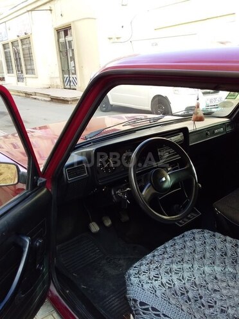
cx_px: 120
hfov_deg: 45.4
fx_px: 285
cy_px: 160
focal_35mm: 31
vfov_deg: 58.4
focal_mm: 3.3
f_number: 2.2
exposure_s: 1/100
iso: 50
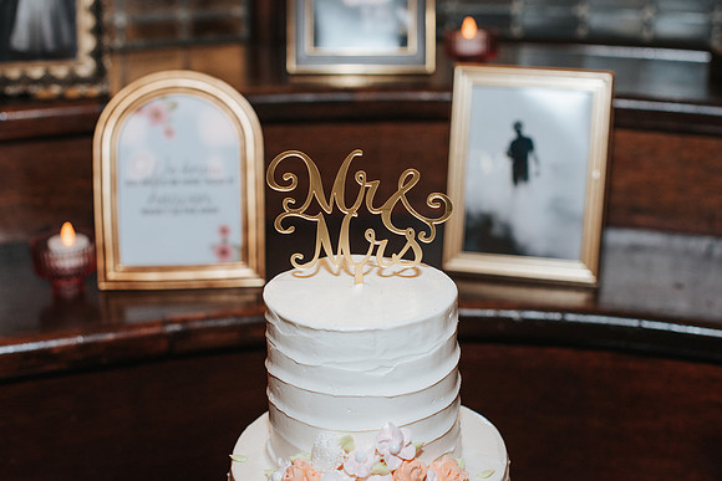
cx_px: 367
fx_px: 1065
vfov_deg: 25.5
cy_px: 226
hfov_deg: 37.4
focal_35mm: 53
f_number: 4
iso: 800
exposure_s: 1/200
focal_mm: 50
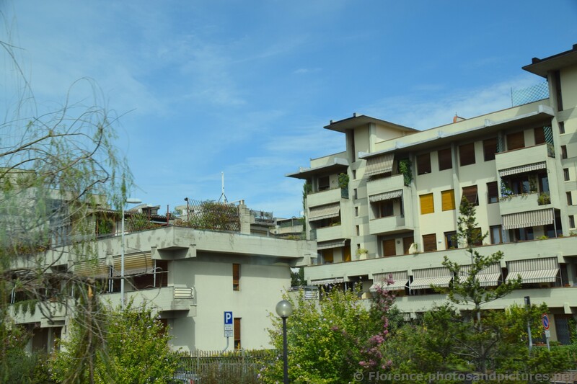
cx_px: 288
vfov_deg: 28.1
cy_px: 192
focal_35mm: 48
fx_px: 769
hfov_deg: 41.1
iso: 200
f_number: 10
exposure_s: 1/400
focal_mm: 32
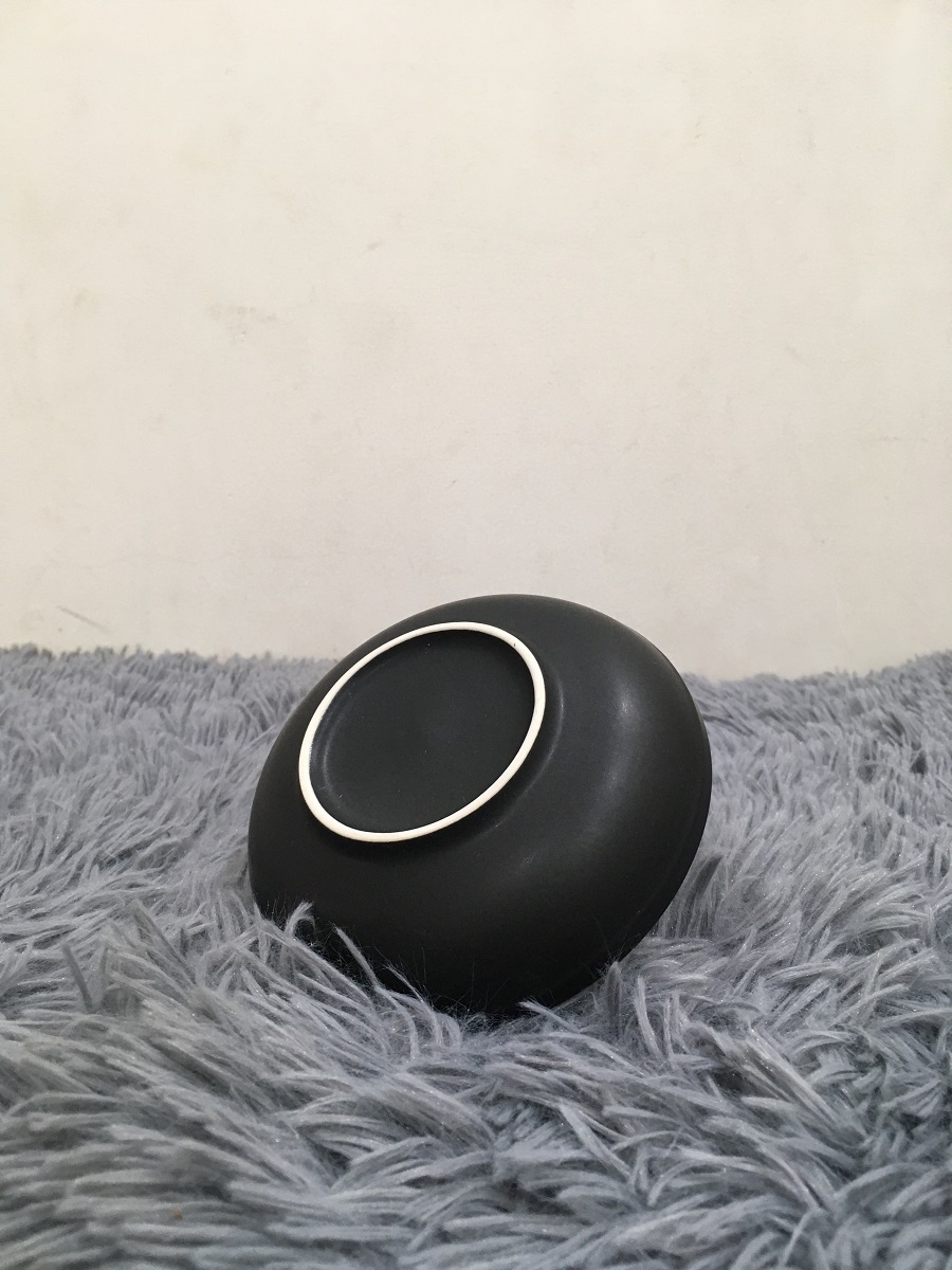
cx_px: 476
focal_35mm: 29
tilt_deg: -9.4
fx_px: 1063
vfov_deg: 61.7
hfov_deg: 48.2
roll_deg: -0.3
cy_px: 635
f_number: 2.2
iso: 100
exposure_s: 1/33
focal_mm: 4.15
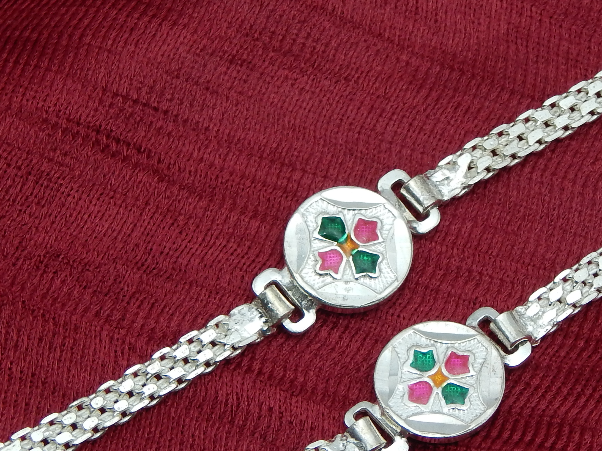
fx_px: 3809
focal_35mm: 219
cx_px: 347
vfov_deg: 6.8
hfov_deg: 9.0
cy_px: 345
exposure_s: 1/125
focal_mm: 18.7
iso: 125
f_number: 4.5
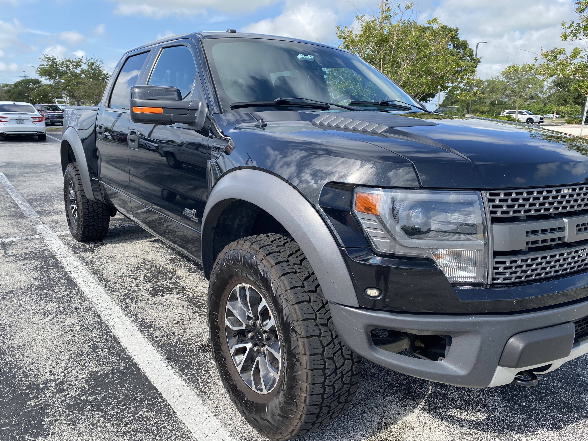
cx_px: 294
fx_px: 442
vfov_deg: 53.1
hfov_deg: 67.3
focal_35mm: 26
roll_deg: -1.1
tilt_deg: -13.0
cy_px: 220
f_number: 1.8
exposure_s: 1/1377
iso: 32
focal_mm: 4.25
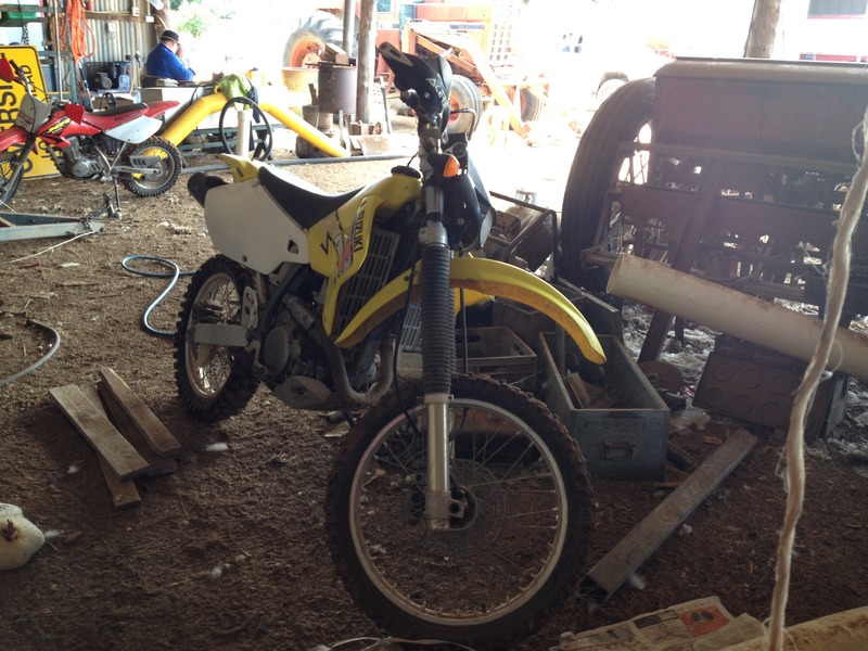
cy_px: 326
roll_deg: -2.4
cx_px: 434
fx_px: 878
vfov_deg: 40.7
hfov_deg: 52.6
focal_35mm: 35
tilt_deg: -19.6
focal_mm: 4.28
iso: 50
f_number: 2.4
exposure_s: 1/40
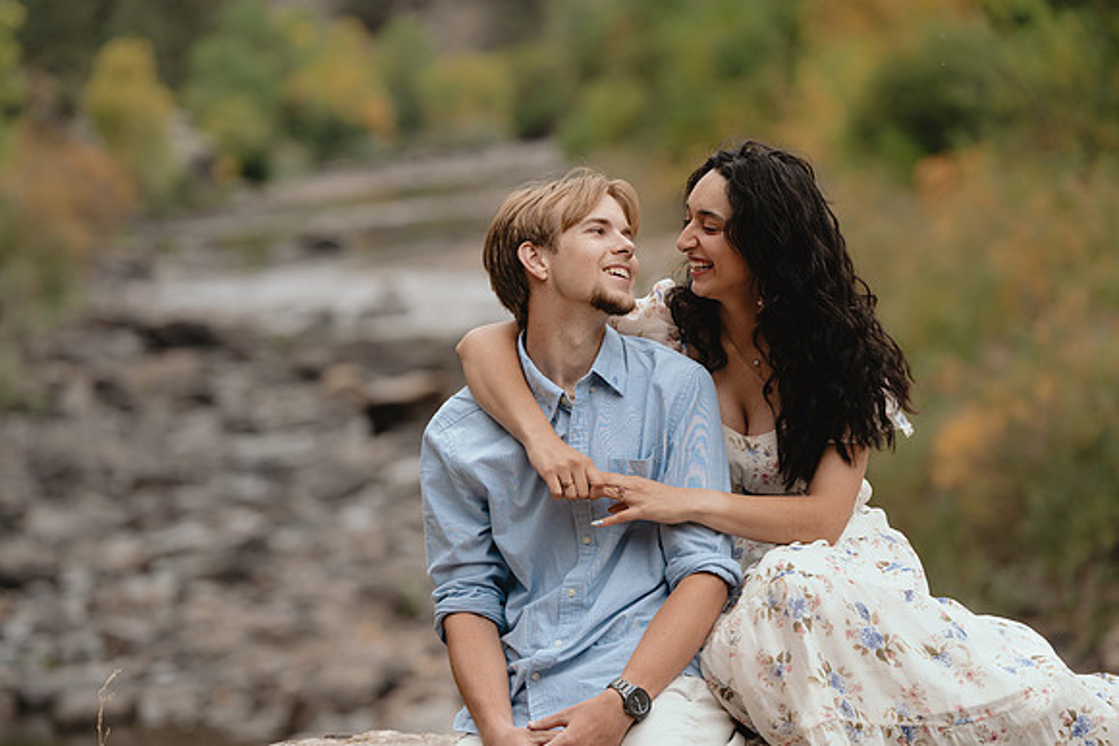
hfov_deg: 13.8
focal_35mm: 149
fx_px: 4632
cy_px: 373
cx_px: 560
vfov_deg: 9.2
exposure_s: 1/250
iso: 320
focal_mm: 149
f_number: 3.5
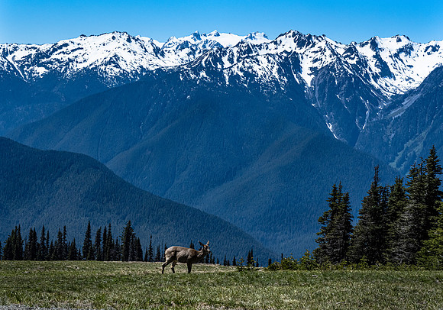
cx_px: 180
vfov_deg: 17.2
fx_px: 1025
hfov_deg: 24.3
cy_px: 157
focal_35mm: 82
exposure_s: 1/1000
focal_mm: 68
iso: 800
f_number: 11
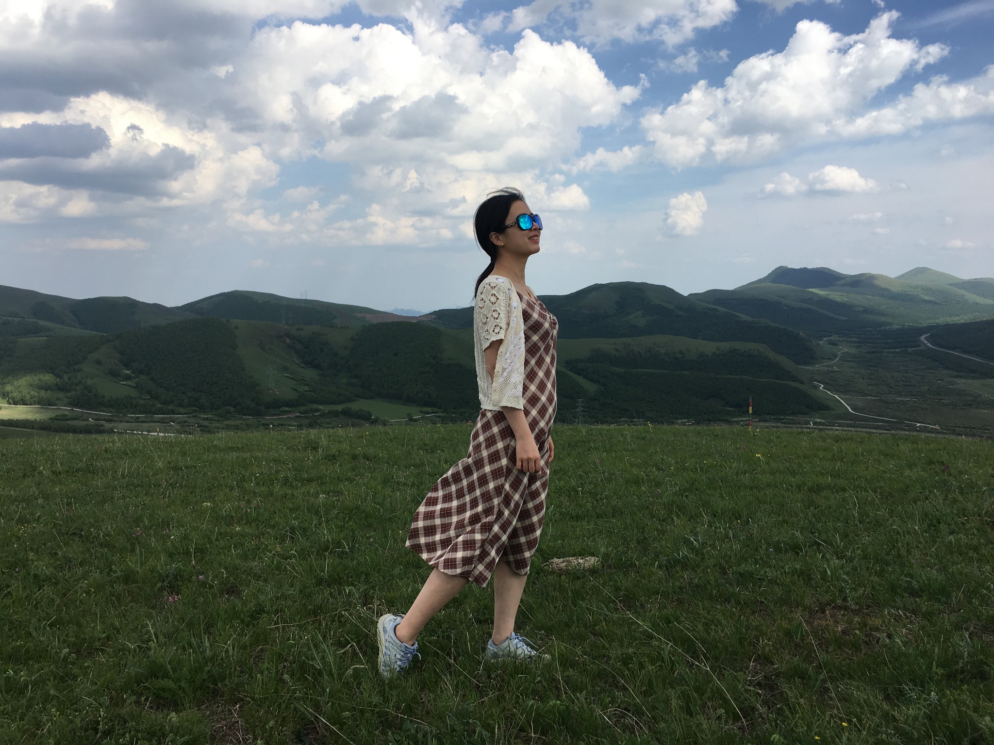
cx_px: 497
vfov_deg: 48.2
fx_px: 833
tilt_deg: -4.1
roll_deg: -0.5
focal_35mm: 29
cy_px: 372
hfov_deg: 61.7
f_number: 2.2
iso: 25
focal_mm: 4.15
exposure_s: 1/1508
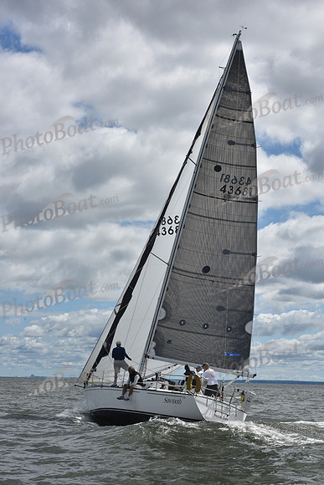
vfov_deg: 28.8
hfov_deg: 19.5
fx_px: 944
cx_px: 162
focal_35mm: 70
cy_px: 242
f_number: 11
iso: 250
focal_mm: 70
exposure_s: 1/800
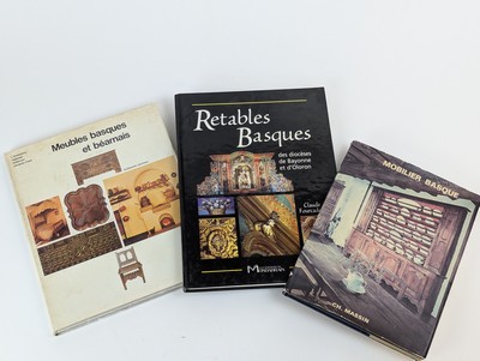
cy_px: 180
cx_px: 240
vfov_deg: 30.3
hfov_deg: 39.6
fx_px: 666
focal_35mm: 48
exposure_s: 1/99.9
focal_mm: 6.81
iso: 71
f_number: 1.85
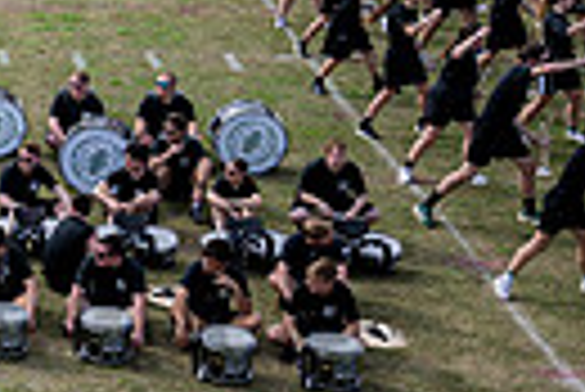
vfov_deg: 12.7
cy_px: 29
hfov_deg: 15.5
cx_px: -558
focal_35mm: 107
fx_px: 1741
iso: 125
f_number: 2.8
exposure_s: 1/1250
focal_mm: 24
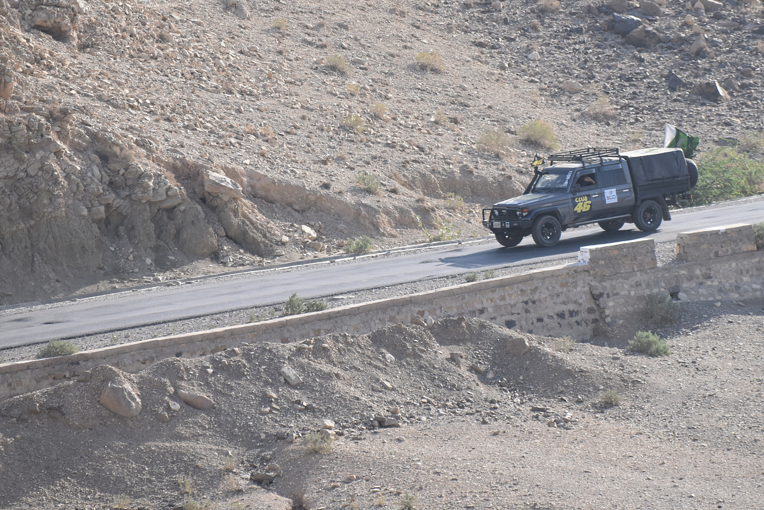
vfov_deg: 4.6
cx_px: 484
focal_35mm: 301
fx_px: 6390
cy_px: 200
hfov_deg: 6.8
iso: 400
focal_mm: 150
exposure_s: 1/1250
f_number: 5.6
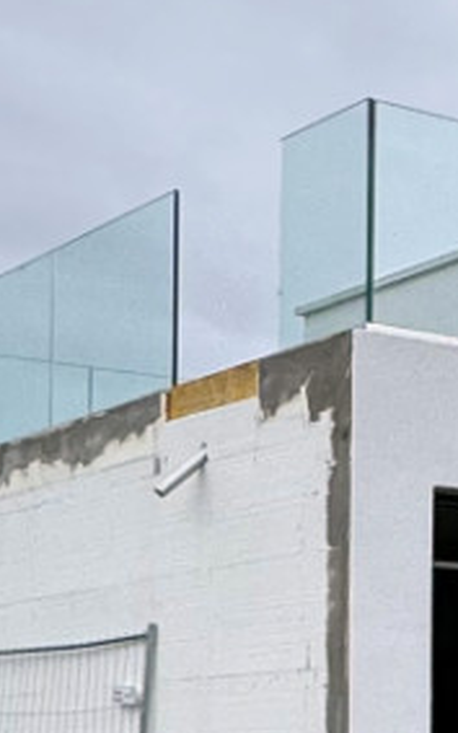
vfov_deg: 24.3
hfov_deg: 13.3
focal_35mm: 84
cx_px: 932
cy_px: 585
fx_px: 1677
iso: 40
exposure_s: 1/707
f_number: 2.2
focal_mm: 2.2
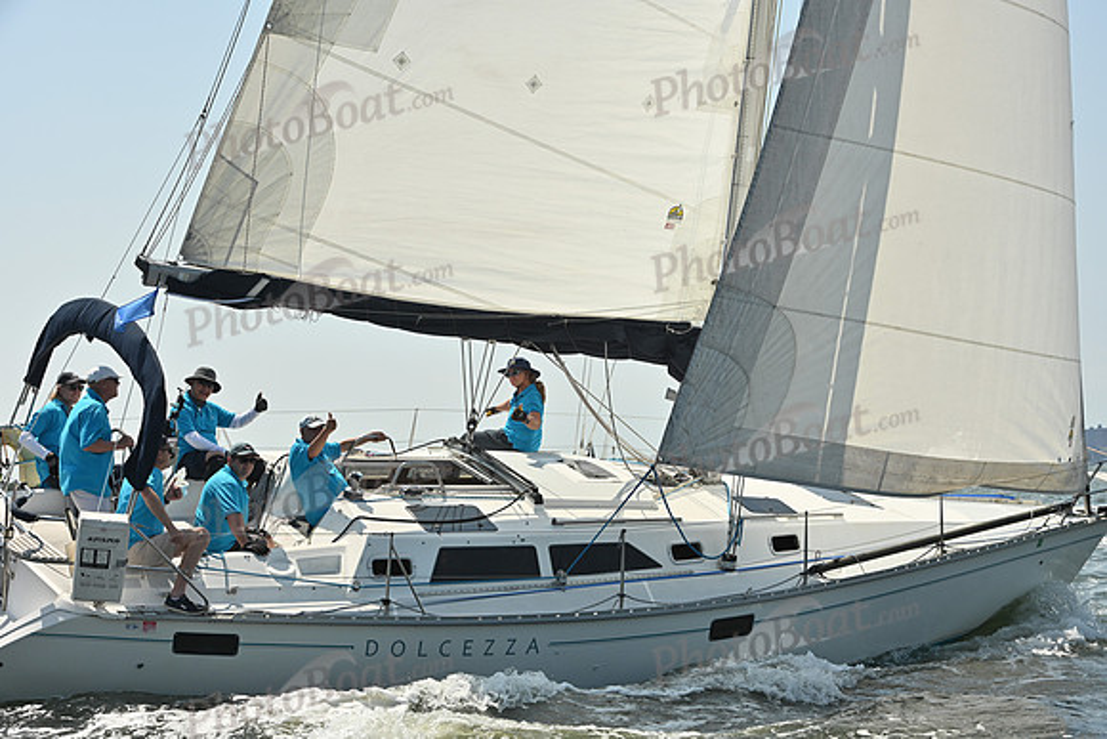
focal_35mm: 70
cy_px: 370
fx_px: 2153
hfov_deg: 28.8
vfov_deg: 19.5
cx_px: 554
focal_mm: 70
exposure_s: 1/1250
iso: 320
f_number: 10
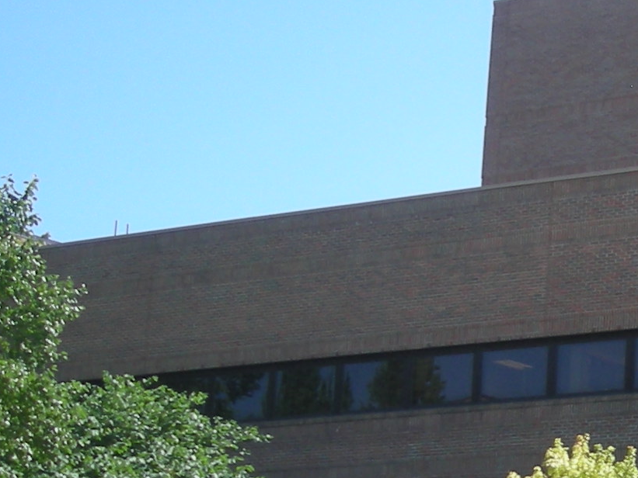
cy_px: 325
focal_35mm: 131
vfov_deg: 11.3
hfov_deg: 13.8
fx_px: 2415
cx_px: 1071
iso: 50
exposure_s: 1/413
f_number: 2.8
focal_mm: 5.7
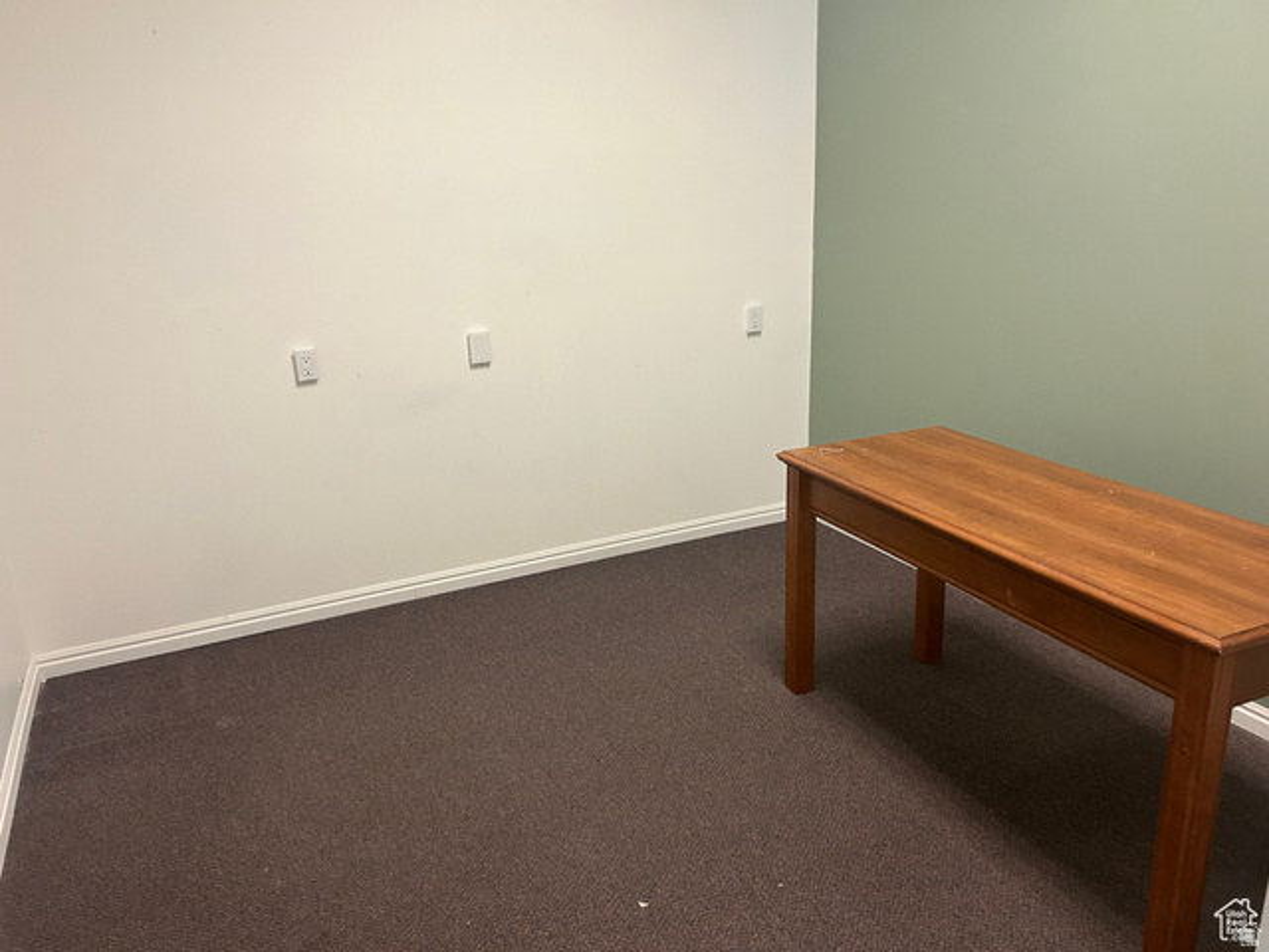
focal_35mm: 26
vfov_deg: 53.1
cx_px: 634
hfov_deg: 67.3
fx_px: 953
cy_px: 476
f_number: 1.5
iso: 200
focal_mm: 5.7
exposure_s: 1/60
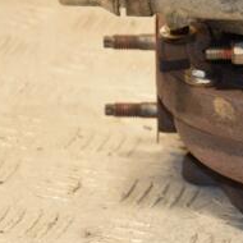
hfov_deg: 5.4
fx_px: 2557
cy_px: 43
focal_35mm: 322
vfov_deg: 5.4
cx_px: 308
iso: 800
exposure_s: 1/125
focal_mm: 80
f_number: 5.3
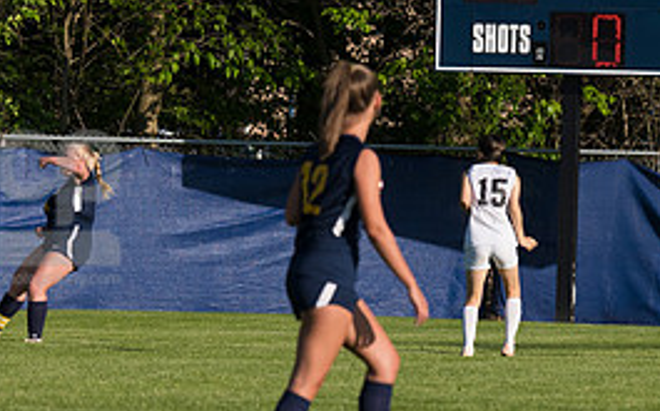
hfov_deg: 3.1
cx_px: 45
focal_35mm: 670
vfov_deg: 2.0
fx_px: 12039
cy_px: 199
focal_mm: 200
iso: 250
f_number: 5.6
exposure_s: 1/1600
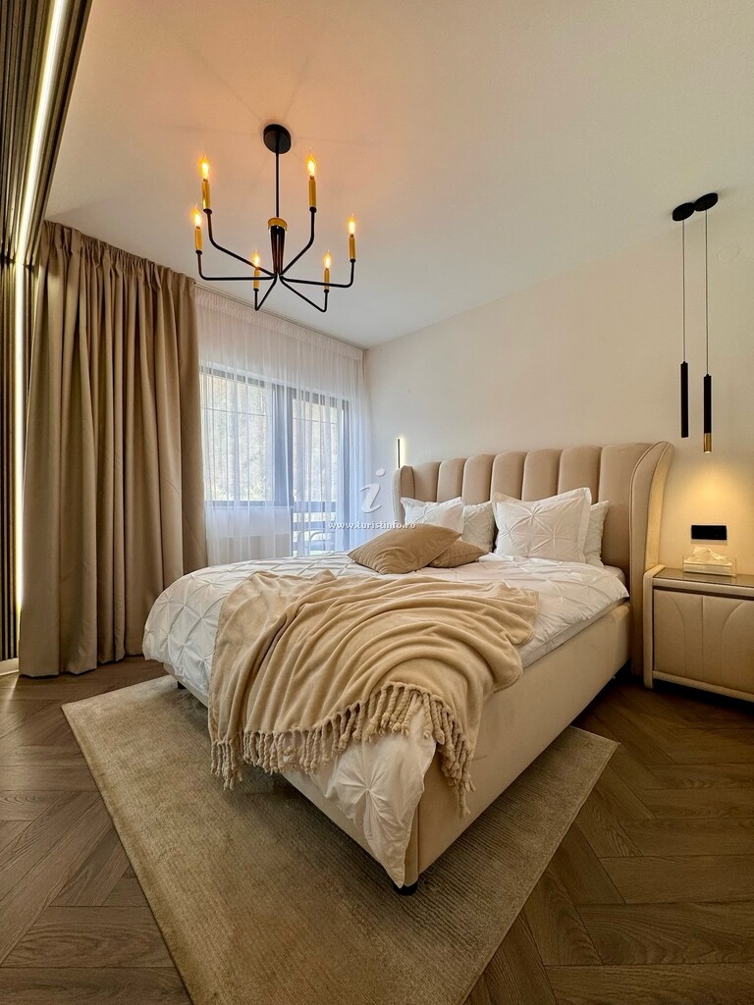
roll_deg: -0.3
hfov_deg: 85.7
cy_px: 502
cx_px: 377
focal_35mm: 14
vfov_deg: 102.1
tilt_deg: +2.0
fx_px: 407
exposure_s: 1/117
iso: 40
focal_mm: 2.22
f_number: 2.2
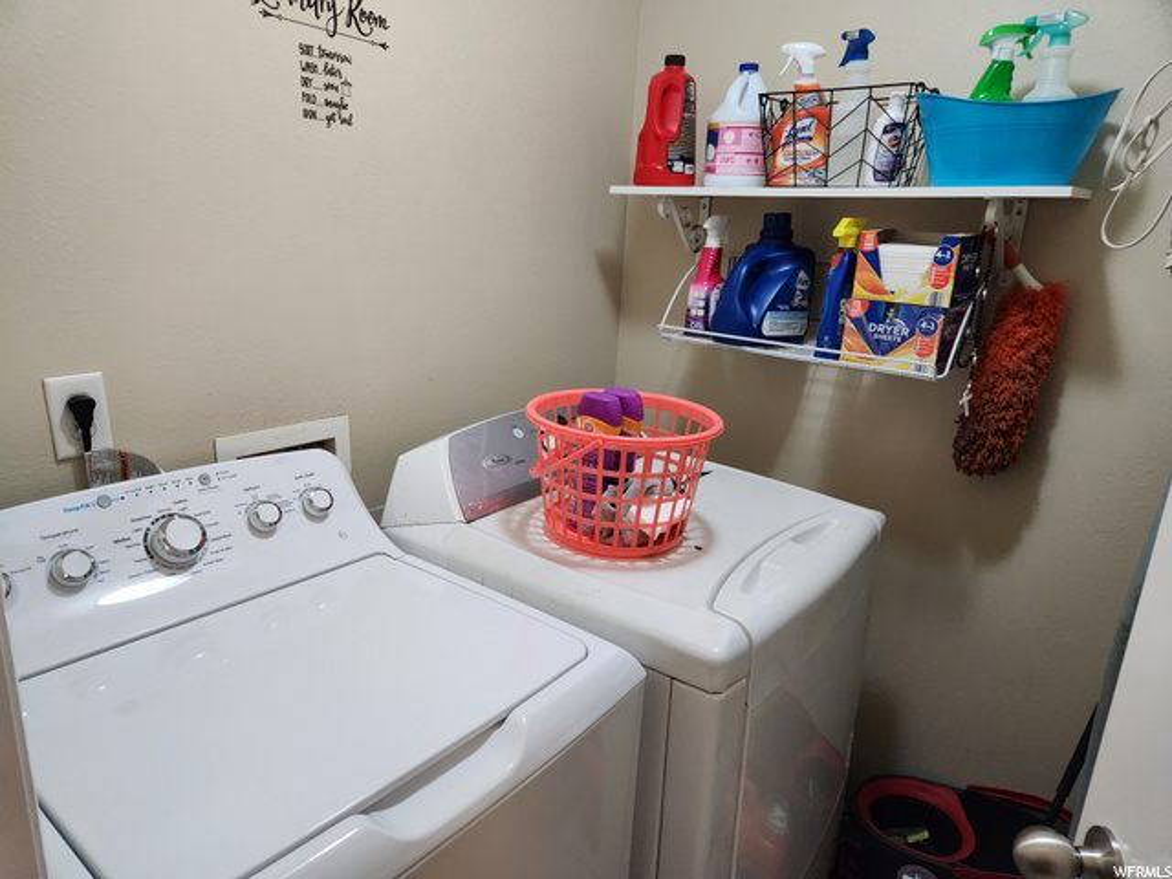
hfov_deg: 73.9
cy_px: 440
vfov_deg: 58.9
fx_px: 779
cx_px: 586
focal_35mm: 23
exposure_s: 1/120
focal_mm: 5.4
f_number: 1.8
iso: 1000
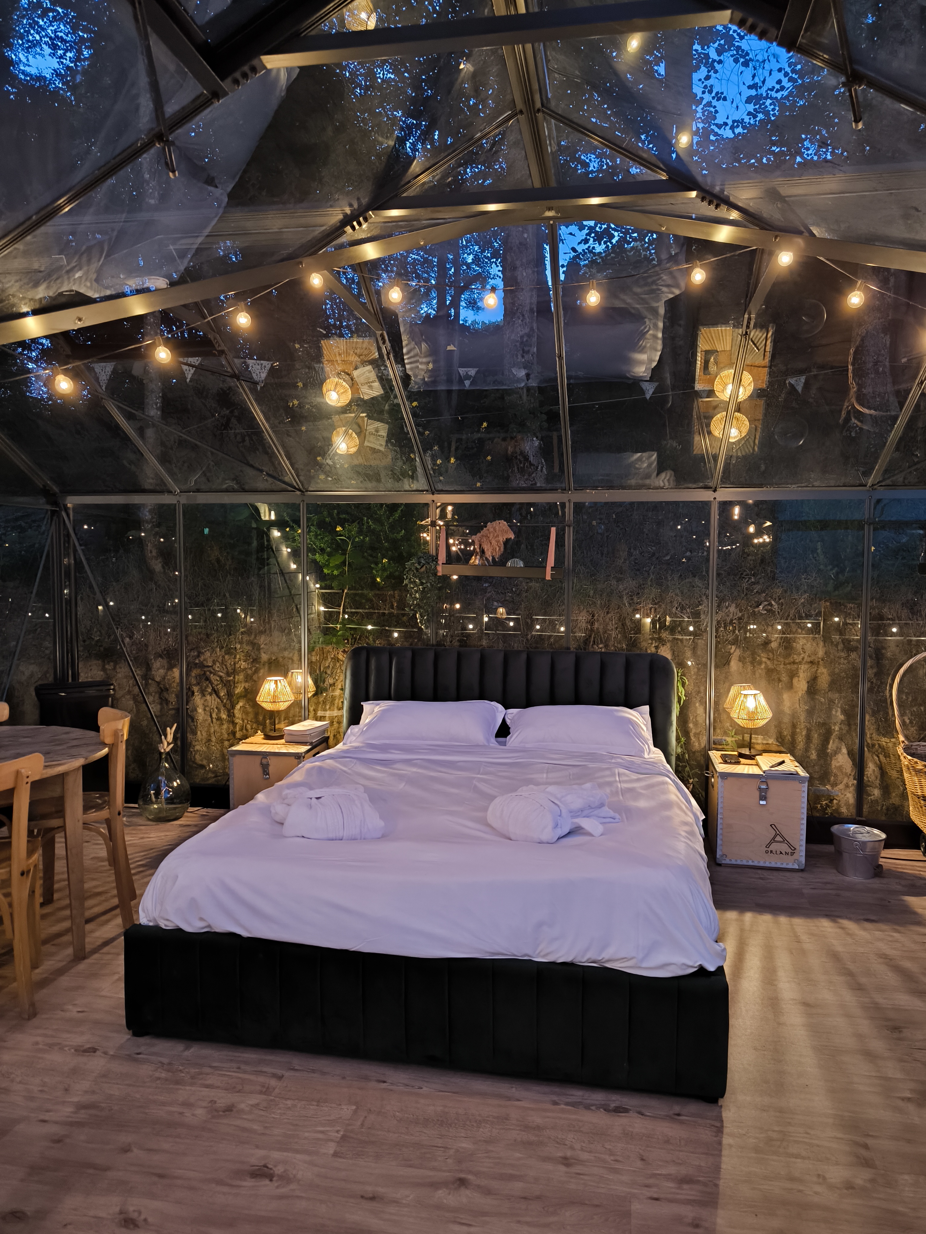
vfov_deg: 71.6
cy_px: 617
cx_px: 463
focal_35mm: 24
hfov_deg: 56.8
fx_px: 856
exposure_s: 1/25
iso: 1000
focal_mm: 6.92
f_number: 1.9
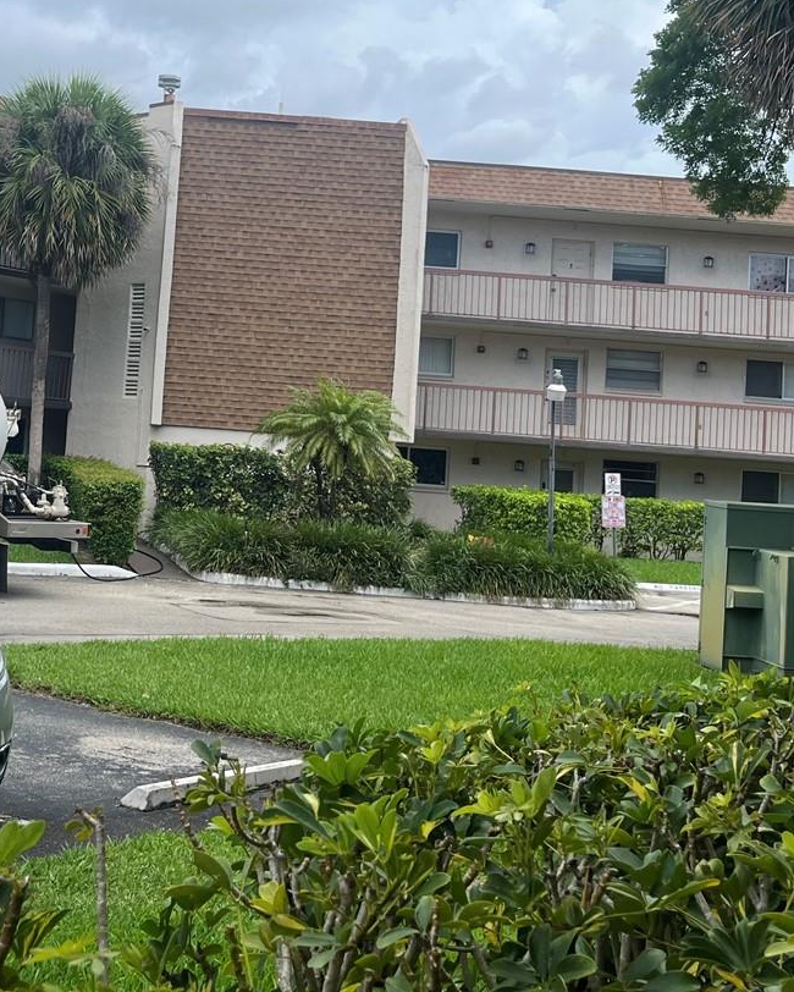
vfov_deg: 37.0
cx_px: 122
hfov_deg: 29.3
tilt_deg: +4.3
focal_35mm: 50
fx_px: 1468
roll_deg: -3.7
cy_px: 347
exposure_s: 1/1647
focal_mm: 5.1
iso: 50
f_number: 1.6
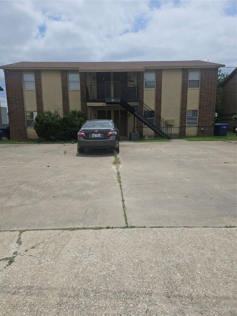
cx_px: 118
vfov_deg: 73.9
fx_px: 210
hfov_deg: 58.9
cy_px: 158
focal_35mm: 23
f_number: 1.8
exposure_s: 1/4314
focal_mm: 5.4
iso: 25
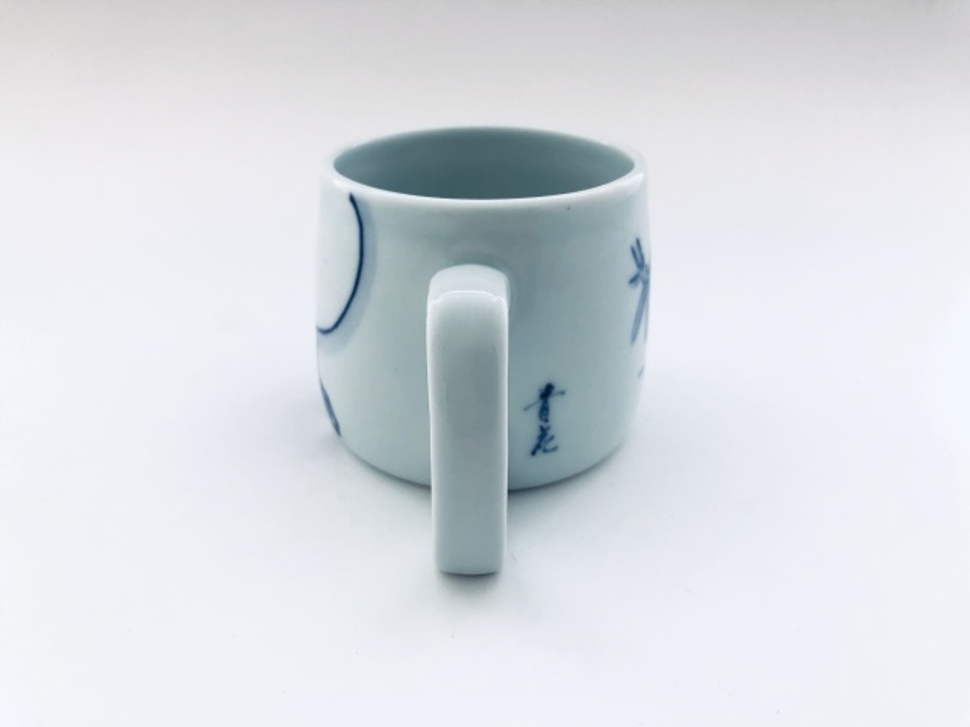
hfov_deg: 63.4
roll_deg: +0.5
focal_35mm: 28
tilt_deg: -26.6
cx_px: 485
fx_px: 785
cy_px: 364
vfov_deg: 49.7
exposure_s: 1/120
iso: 64
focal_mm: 3.99
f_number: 1.8
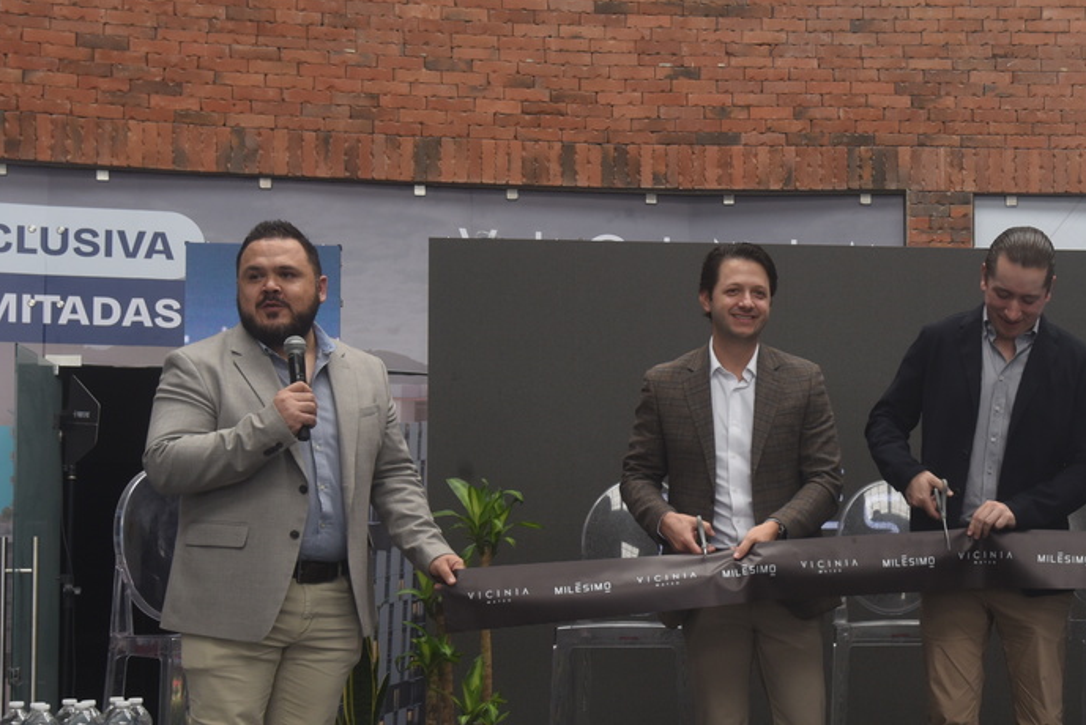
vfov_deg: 22.2
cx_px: 867
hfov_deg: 32.0
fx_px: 1841
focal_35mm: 61
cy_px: 499
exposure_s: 1/200
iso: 640
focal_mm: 35
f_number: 8
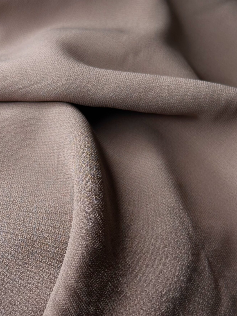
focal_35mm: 70
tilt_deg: -56.8
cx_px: 85
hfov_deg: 21.0
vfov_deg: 27.8
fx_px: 639
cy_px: 155
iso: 100
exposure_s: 1/60
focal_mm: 6.86
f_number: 1.78
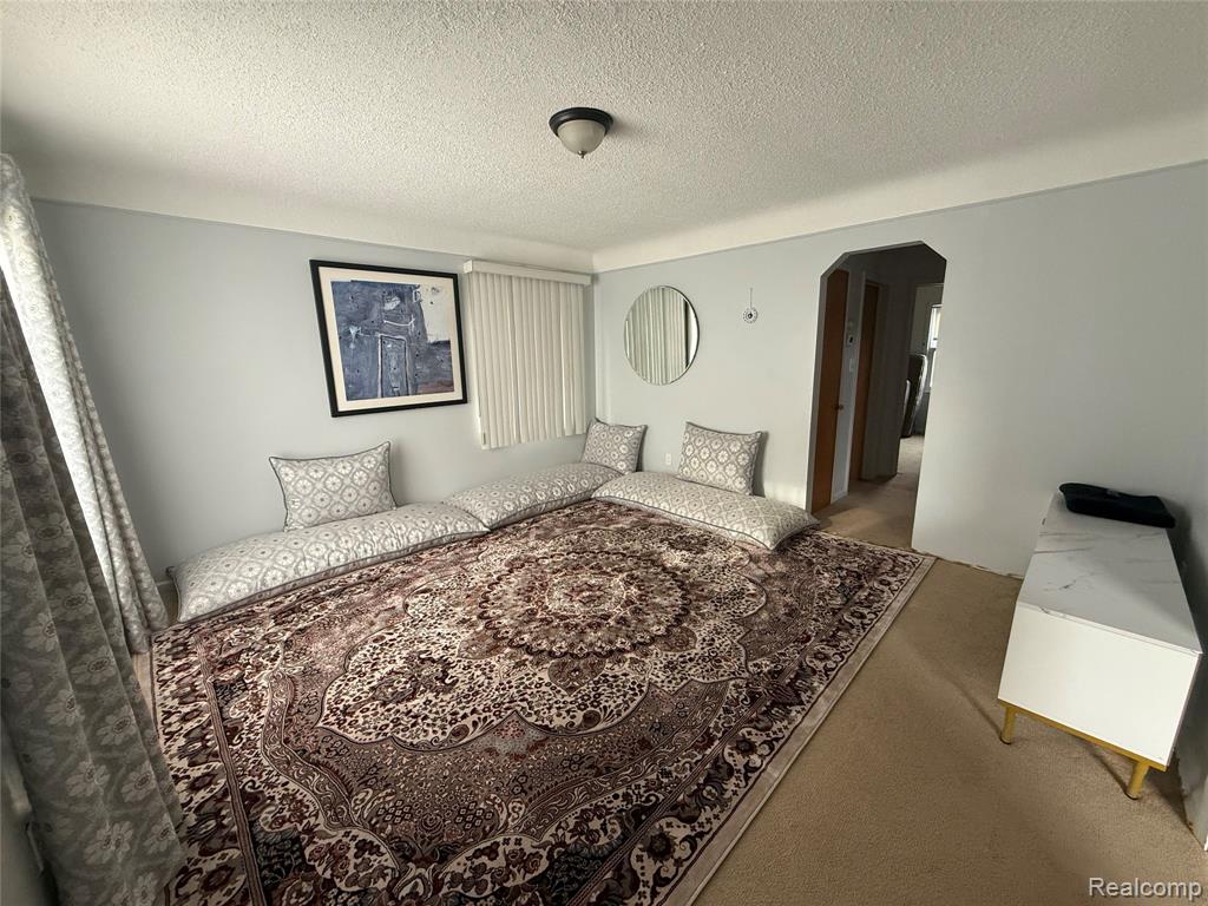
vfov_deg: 85.7
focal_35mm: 14
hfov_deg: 102.1
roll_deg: +0.8
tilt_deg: -11.9
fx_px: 489
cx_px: 604
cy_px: 453
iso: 320
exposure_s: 1/99
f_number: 2.2
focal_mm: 2.22
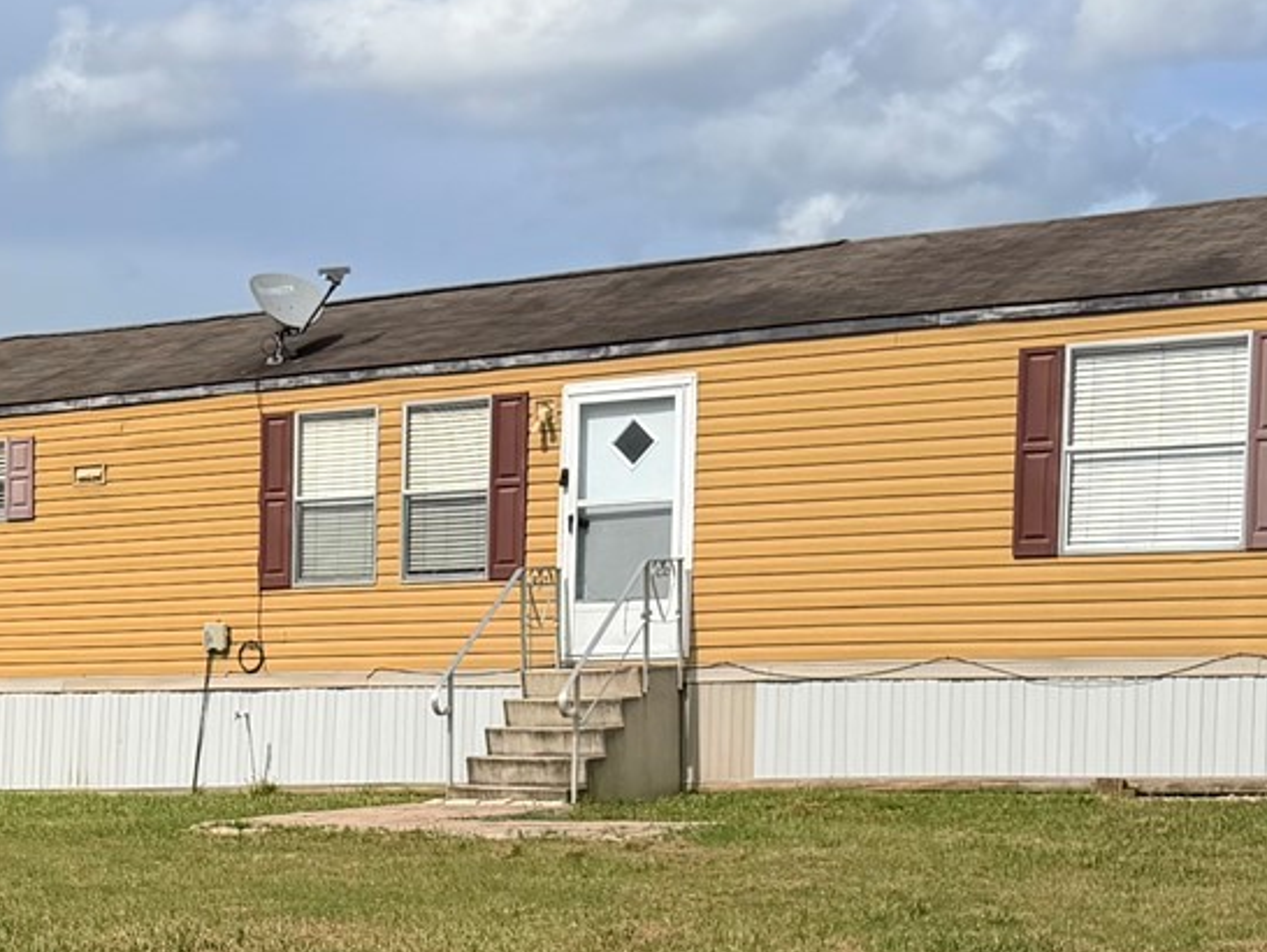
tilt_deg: -6.3
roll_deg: +1.5
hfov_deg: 19.8
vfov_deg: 16.0
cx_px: -434
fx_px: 3296
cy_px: 1017
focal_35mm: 90
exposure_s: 1/7353
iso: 80
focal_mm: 6.76
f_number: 1.78
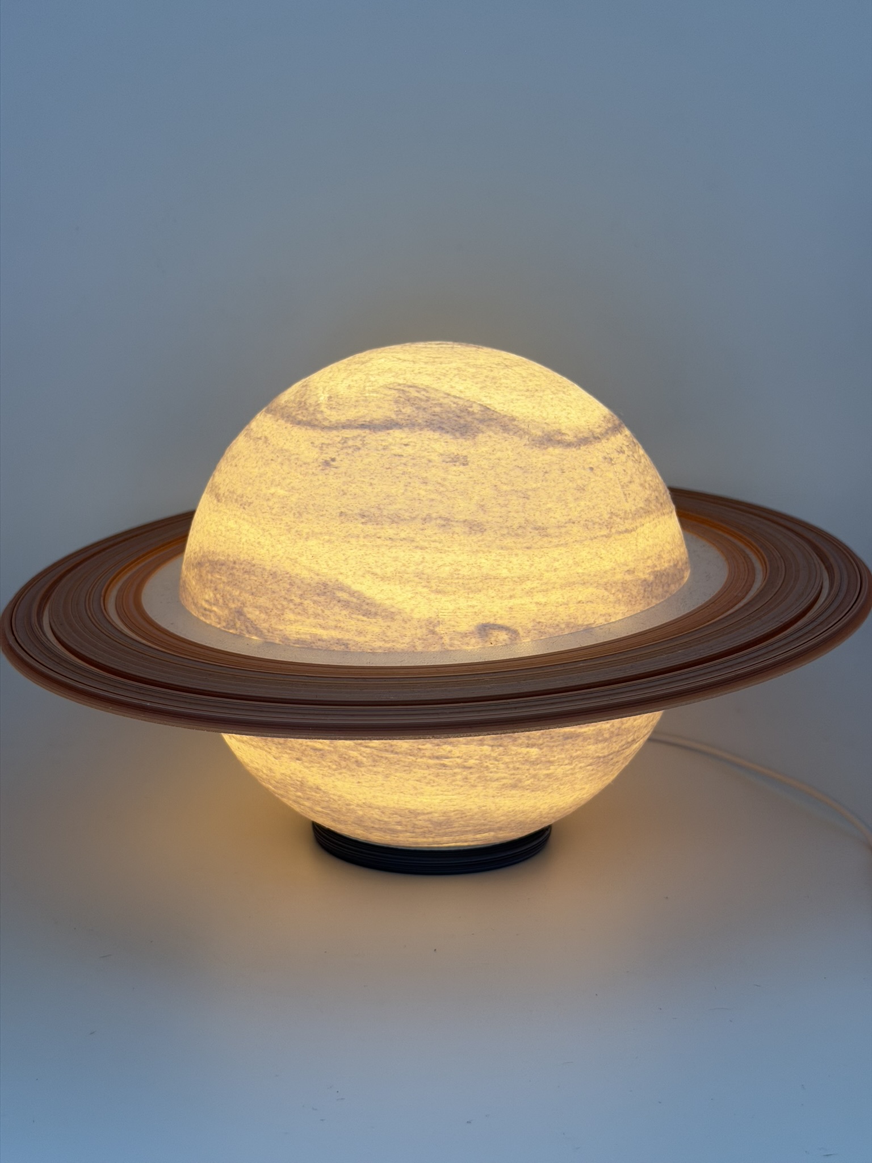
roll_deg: -1.0
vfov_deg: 39.7
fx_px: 1612
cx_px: 436
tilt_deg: -7.9
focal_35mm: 48
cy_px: 582
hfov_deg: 30.3
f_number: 1.78
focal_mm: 6.76
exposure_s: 1/97
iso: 100
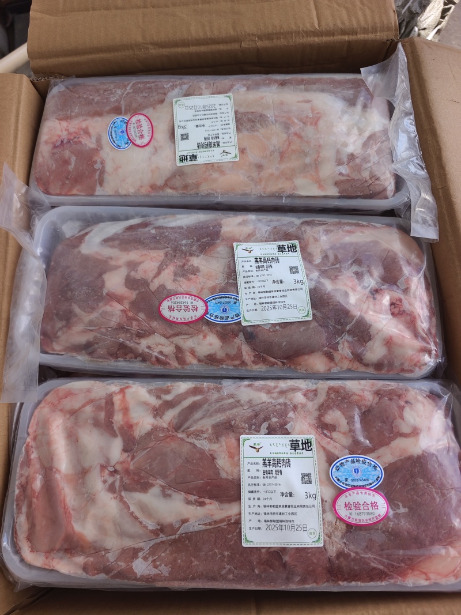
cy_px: 308
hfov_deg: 58.9
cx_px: 230
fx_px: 408
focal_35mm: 23
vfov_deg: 73.9
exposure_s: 1/889
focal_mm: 6.51
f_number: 1.57
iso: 50
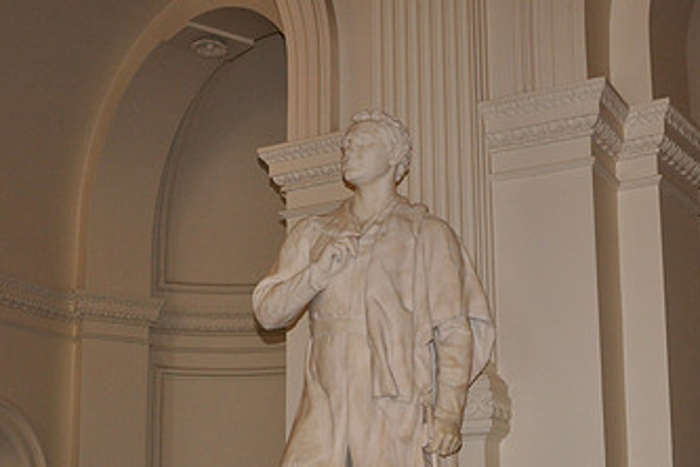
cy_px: 401
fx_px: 1067
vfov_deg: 24.1
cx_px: 372
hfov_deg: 36.3
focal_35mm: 55
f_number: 3.8
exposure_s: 1/60
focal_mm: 21
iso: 800
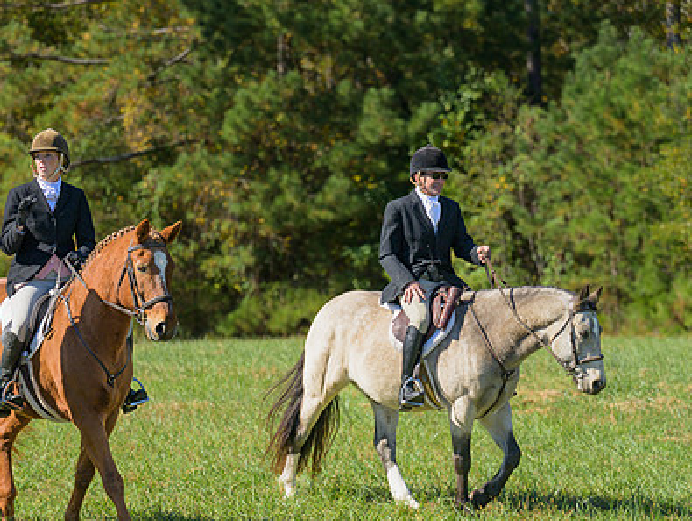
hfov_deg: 10.7
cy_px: 314
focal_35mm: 185
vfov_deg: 8.0
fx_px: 3702
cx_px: 209
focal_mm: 120
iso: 200
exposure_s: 1/800
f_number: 4
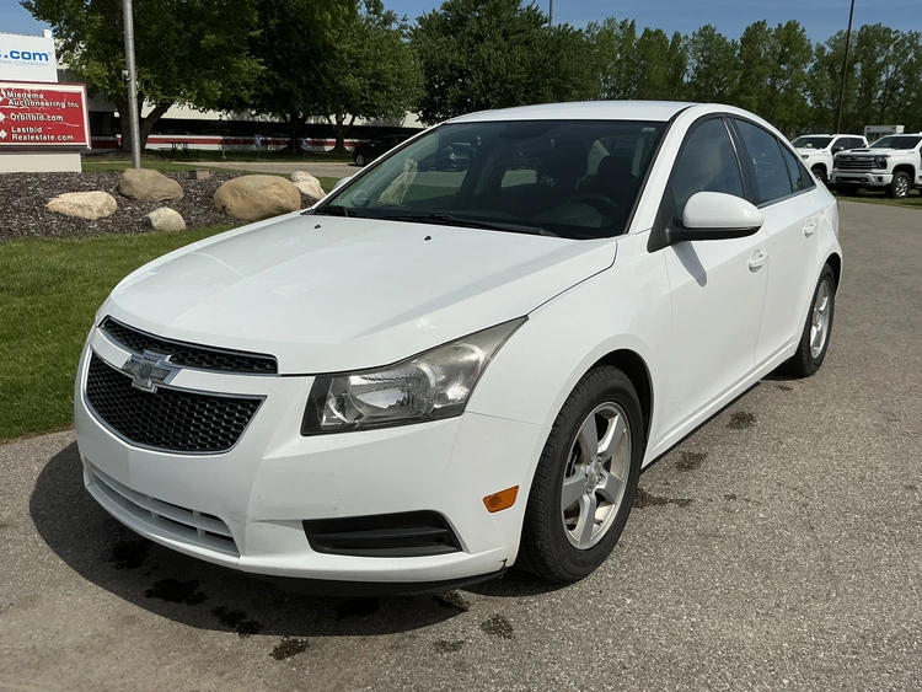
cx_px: 461
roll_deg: -1.3
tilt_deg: -14.5
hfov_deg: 63.4
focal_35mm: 28
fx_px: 746
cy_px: 346
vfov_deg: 49.8
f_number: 1.8
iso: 25
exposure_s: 1/6536
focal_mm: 3
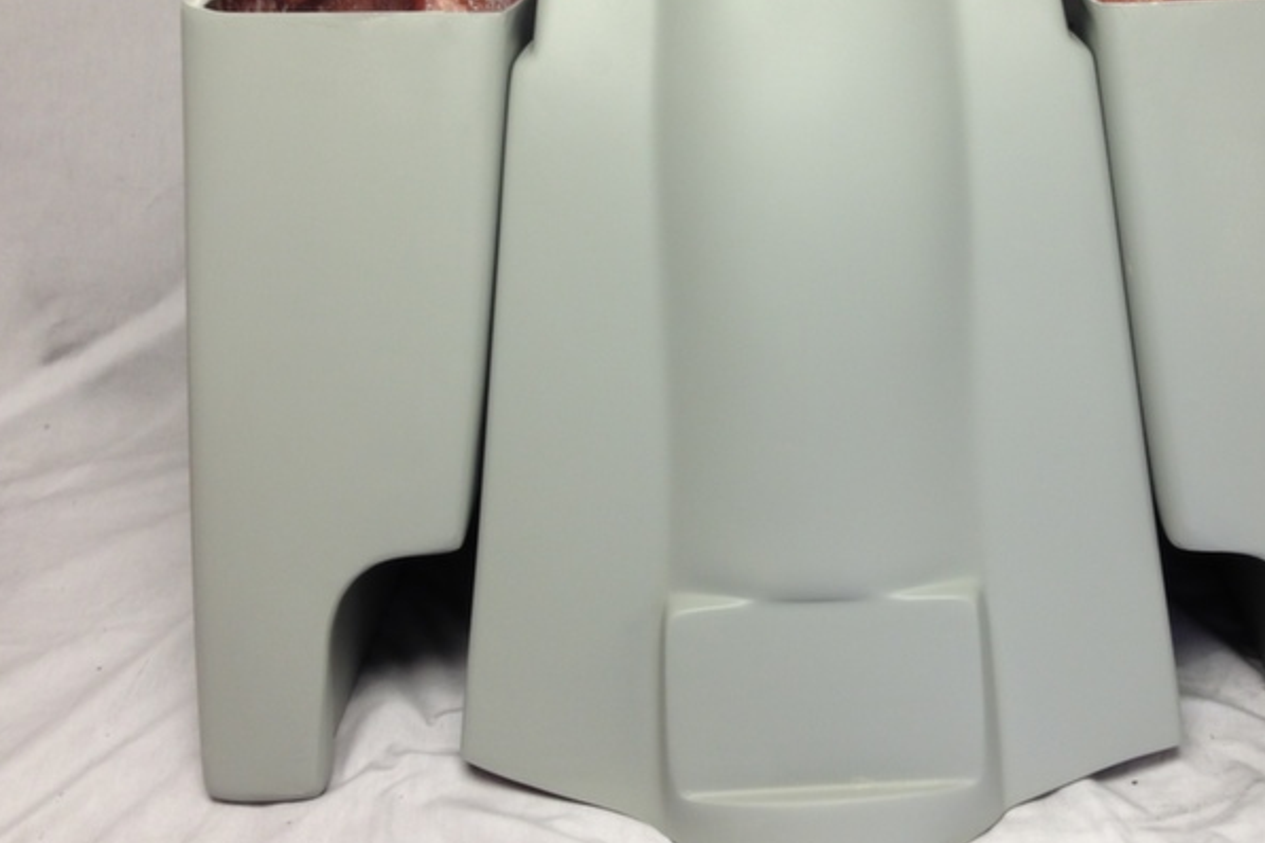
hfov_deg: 42.2
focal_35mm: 46
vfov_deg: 29.0
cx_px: 833
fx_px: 1616
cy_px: 273
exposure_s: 1/24
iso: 50
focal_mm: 4.12
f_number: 2.4
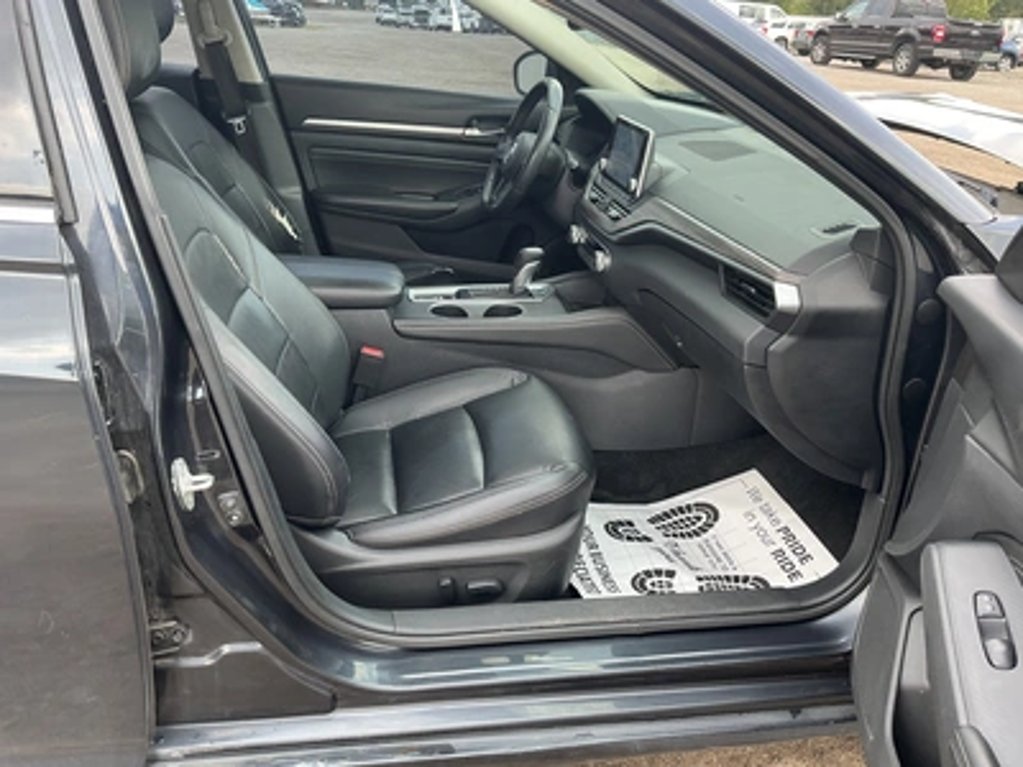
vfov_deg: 49.7
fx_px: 827
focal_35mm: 28
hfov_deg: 63.4
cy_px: 384
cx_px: 512
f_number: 1.8
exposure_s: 1/122
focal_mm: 3
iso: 25
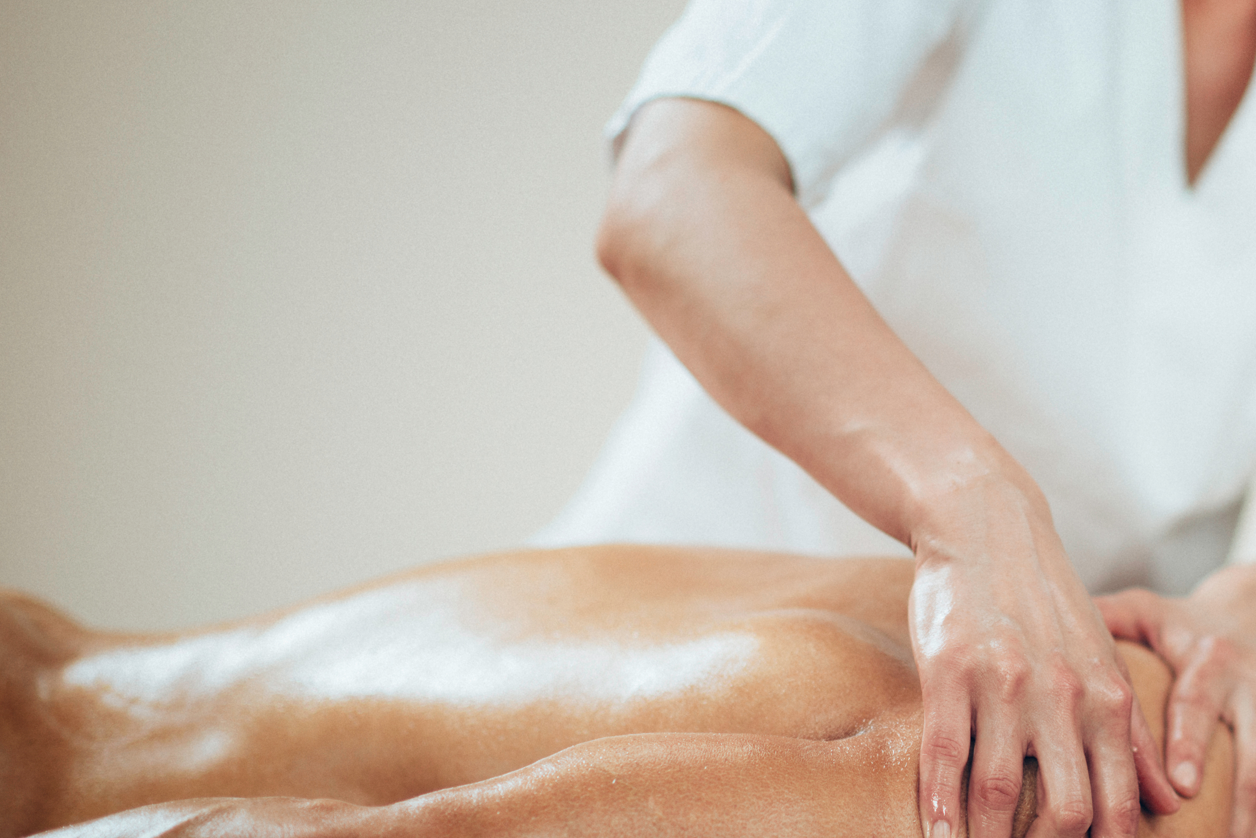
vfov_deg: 8.9
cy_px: 382
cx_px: 1125
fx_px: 5374
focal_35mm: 154
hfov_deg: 13.2
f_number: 2
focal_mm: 85
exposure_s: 1/160
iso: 400
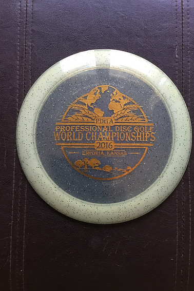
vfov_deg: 57.2
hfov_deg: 39.9
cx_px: 108
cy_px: 148
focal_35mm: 33
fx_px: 267
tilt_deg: -86.8
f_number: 2.4
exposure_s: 1/30
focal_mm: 3.3
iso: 125
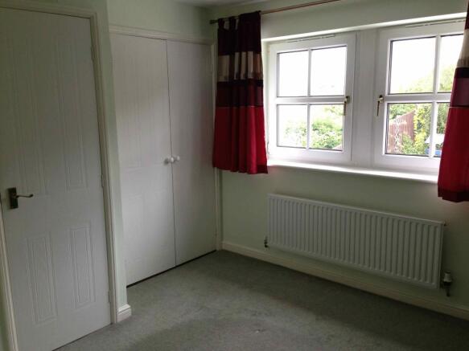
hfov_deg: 55.4
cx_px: 234
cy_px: 176
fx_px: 447
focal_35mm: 33
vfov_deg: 42.9
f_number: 2.4
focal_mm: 4.13
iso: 80
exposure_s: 1/60
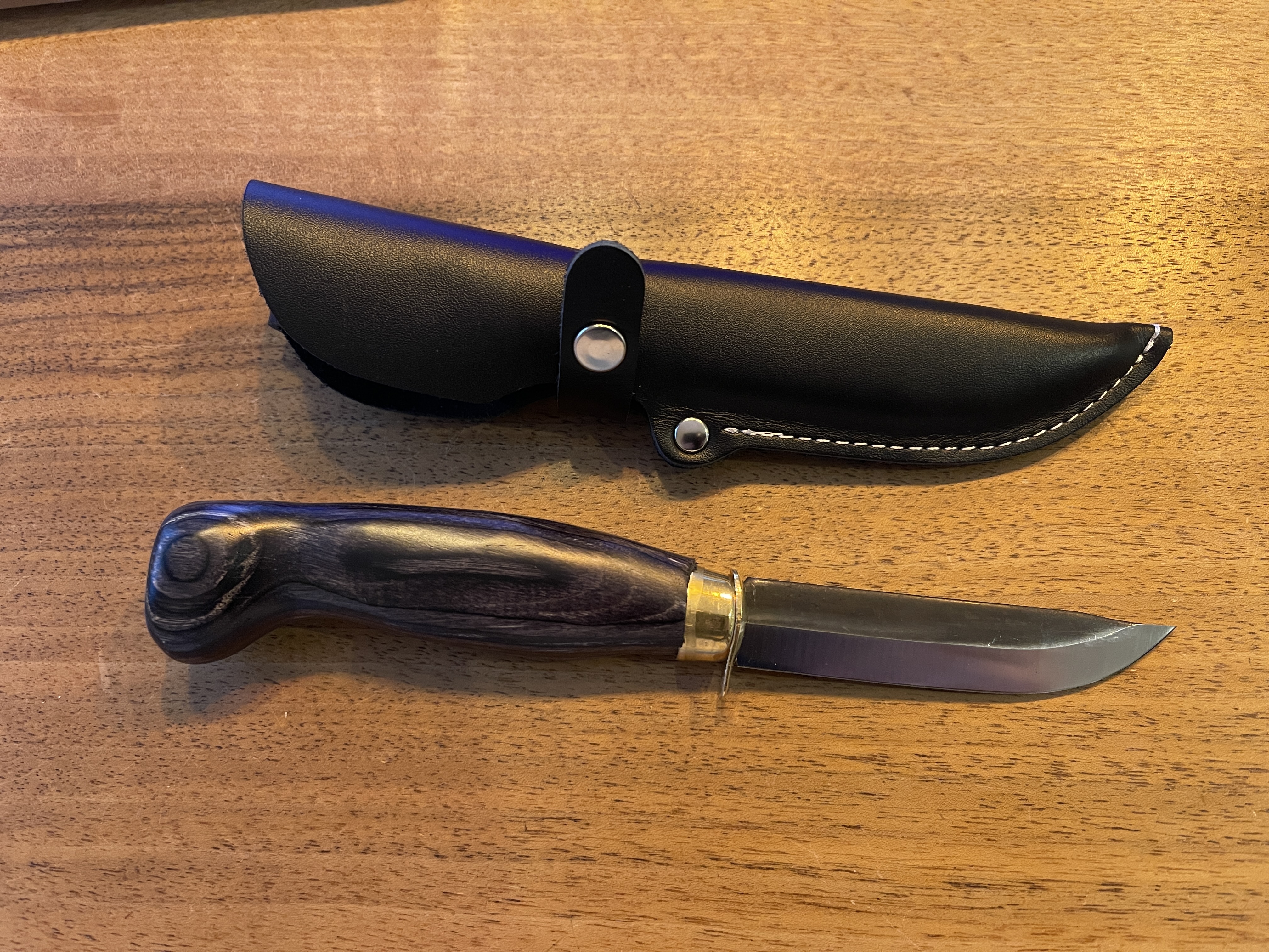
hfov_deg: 69.4
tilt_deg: -73.6
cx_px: 634
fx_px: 916
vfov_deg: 54.9
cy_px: 476
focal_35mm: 25
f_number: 1.6
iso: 500
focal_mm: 5.1
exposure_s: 1/33
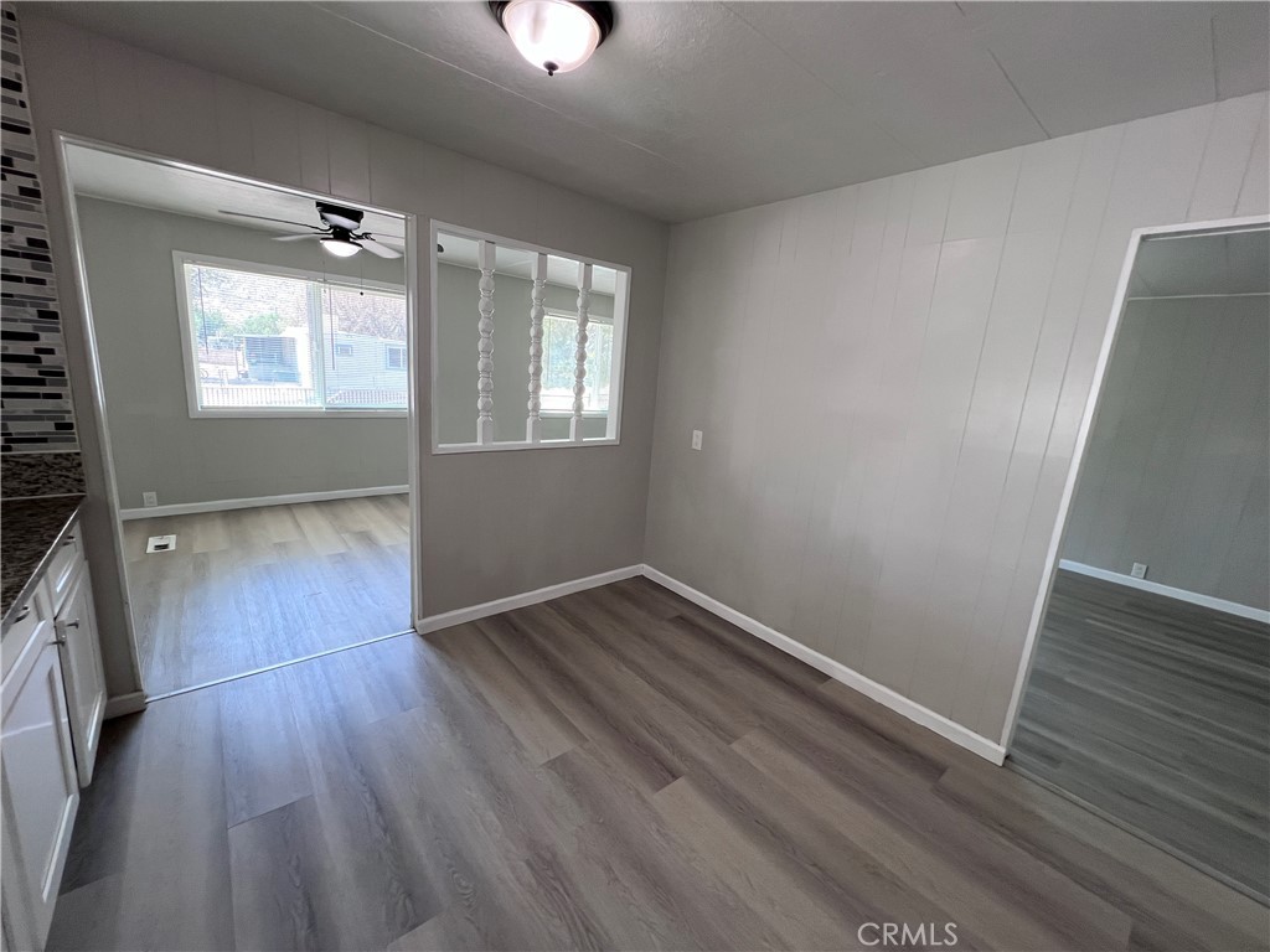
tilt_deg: -11.8
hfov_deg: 106.2
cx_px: 635
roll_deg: -5.0
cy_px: 476
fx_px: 477
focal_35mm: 13
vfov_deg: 89.9
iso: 160
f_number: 1.8
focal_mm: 1.57
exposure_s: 1/120
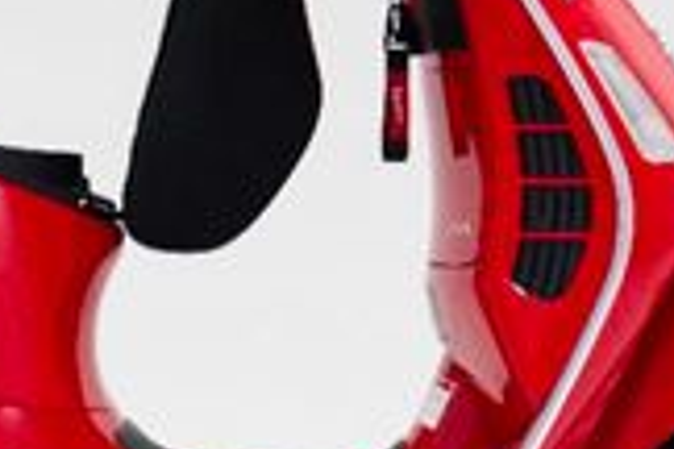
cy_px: 131
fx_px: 5092
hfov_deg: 7.6
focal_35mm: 272
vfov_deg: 5.1
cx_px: 71
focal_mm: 46
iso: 500
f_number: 5.6
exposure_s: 1/160
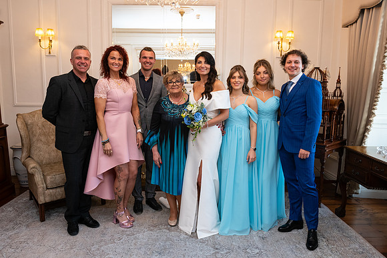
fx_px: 272
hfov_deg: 70.8
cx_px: 194
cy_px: 129
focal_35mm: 25
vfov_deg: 50.7
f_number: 5
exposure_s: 1/160
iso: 640
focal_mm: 24
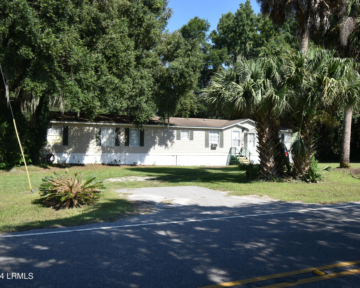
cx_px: 197
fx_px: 362
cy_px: 144
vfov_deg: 43.4
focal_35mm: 34
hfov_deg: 52.8
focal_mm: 20
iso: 200
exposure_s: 1/500
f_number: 5.6
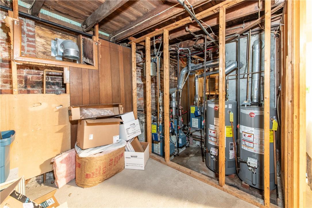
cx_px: 156
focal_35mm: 14
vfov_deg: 81.2
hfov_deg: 104.3
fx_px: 121
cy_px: 104
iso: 400
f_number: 10
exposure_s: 20
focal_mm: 14
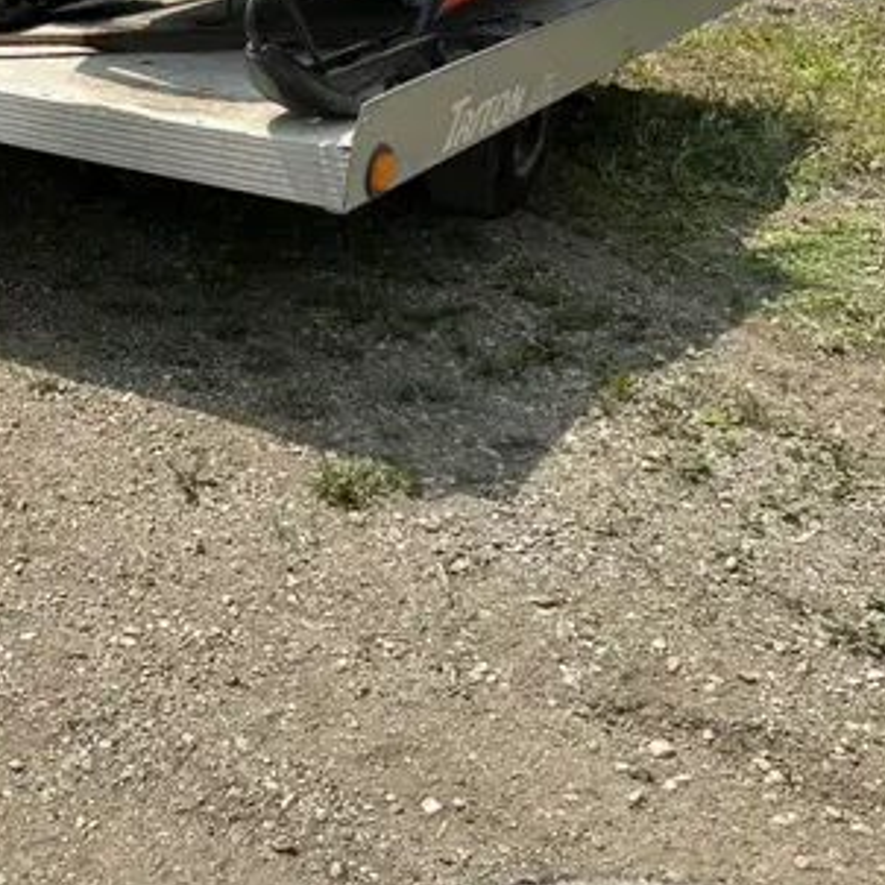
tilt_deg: -25.5
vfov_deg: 37.5
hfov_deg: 33.7
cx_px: -38
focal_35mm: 45
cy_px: 378
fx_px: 1302
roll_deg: +1.5
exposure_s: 1/3861
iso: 80
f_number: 1.78
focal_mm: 6.86
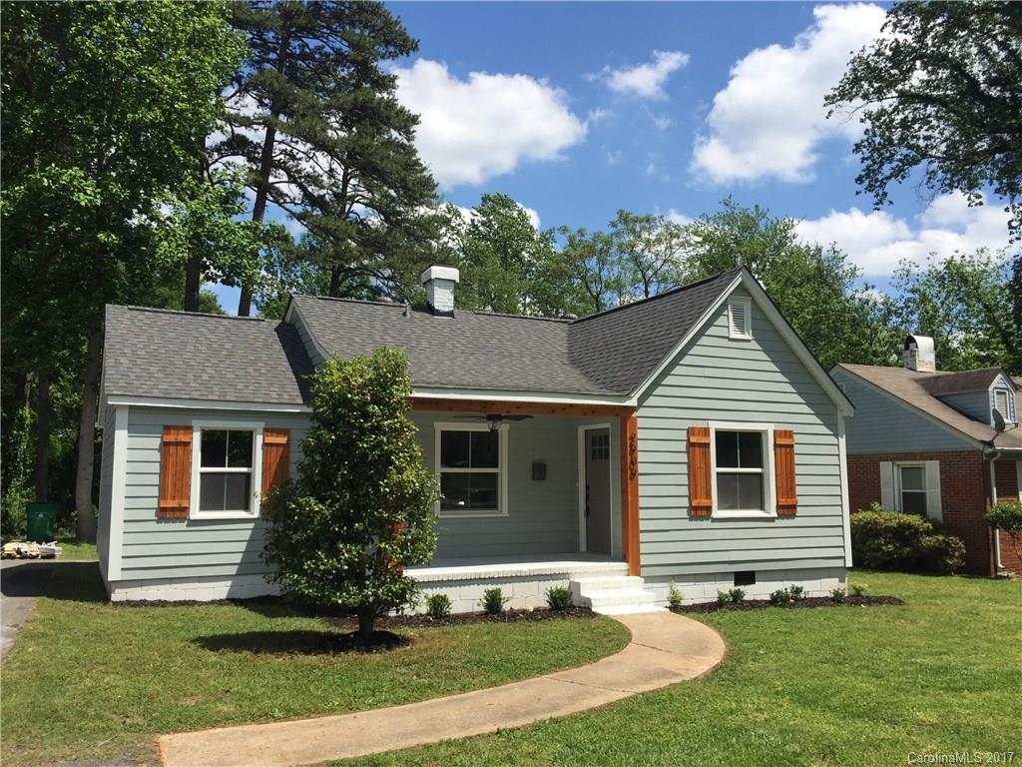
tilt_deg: +6.1
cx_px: 511
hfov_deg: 61.7
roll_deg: -1.0
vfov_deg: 48.2
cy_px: 384
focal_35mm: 29
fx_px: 856
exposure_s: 1/2326
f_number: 2.2
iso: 32
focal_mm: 4.15
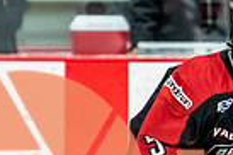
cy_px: 192
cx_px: 250
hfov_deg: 2.0
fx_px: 6574
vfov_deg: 1.3
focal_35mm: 1017
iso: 2500
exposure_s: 1/640
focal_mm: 155
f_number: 2.8
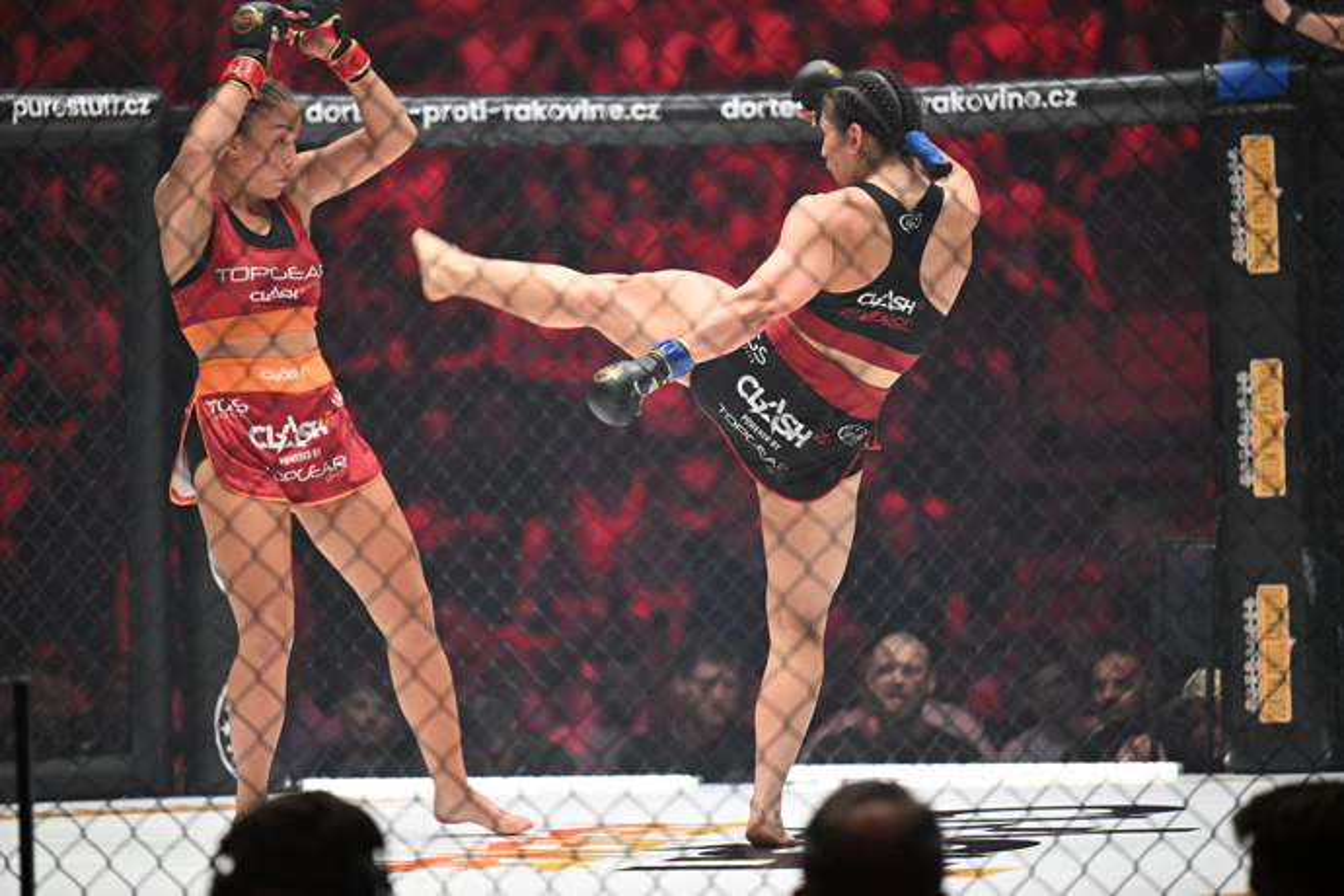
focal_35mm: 165
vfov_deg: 8.3
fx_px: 6160
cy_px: 448
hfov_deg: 12.5
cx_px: 672
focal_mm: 165
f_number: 2.8
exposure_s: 1/640
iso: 6400
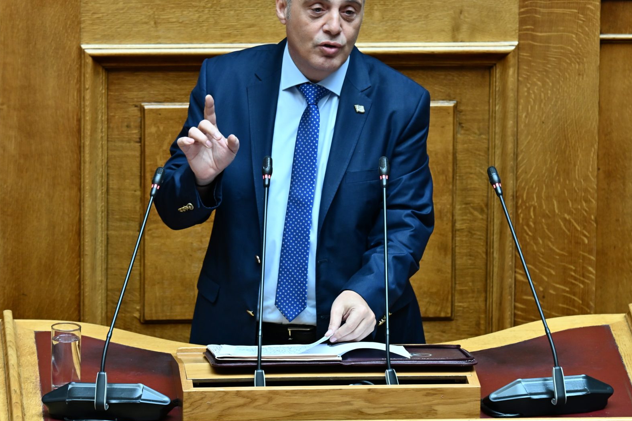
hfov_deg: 4.8
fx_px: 7512
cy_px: 171
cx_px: 372
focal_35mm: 428
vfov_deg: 3.2
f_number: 6
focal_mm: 330
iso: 2000
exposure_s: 1/250
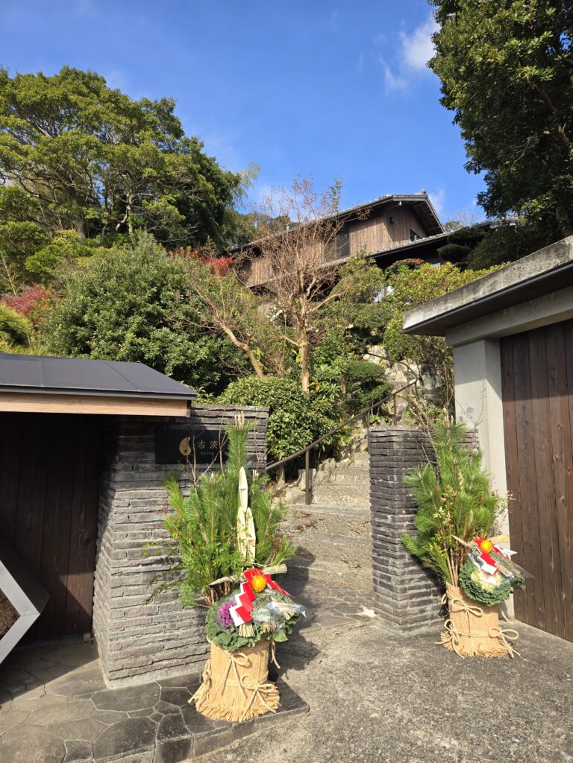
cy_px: 382
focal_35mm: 23
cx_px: 286
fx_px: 508
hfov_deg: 58.9
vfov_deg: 73.9
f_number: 1.8
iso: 25
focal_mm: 5.4
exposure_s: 1/992
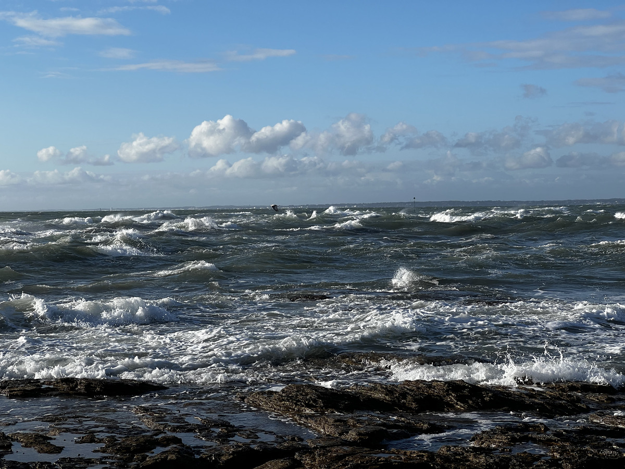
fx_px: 1390
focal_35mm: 77
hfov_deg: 25.3
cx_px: 312
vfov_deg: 19.1
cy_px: 234
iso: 32
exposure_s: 1/995
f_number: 2.8
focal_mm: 9
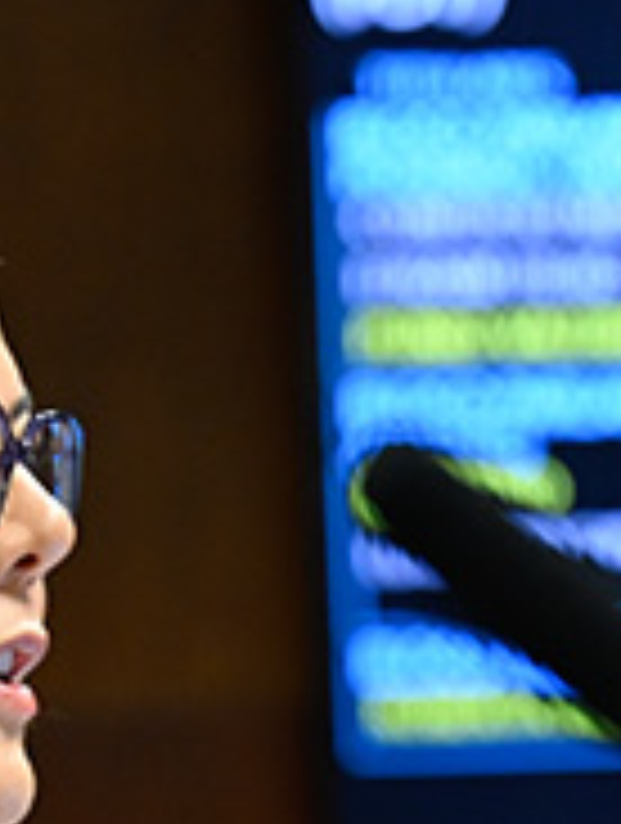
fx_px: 7508
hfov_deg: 4.7
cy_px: 1054
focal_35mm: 315
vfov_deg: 6.2
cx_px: 639
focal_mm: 70
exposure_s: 1/160
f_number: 2.8
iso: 2000
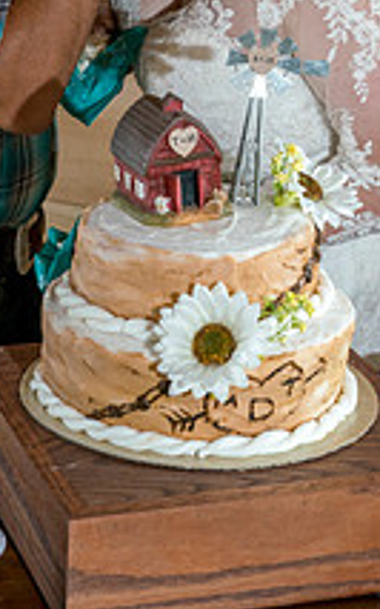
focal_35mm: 97
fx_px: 1608
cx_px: 20
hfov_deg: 13.3
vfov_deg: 20.9
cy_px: 40
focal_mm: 45
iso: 1000
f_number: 7.1
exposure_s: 1/125
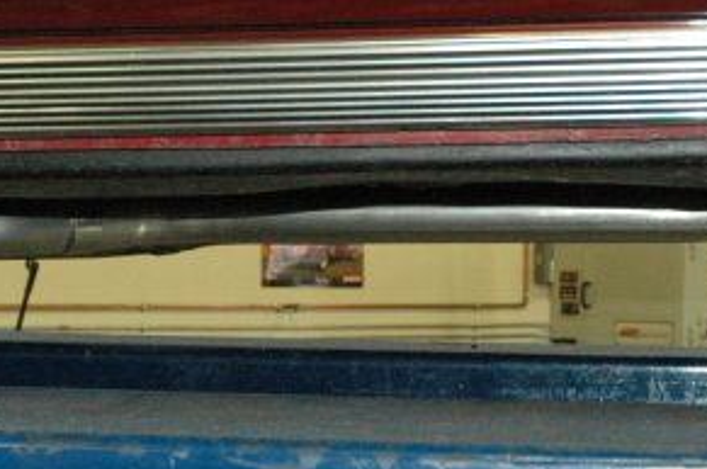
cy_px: 173
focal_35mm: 111
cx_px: 413
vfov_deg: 12.2
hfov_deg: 18.4
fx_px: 2184
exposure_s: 1/60
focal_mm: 27
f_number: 5
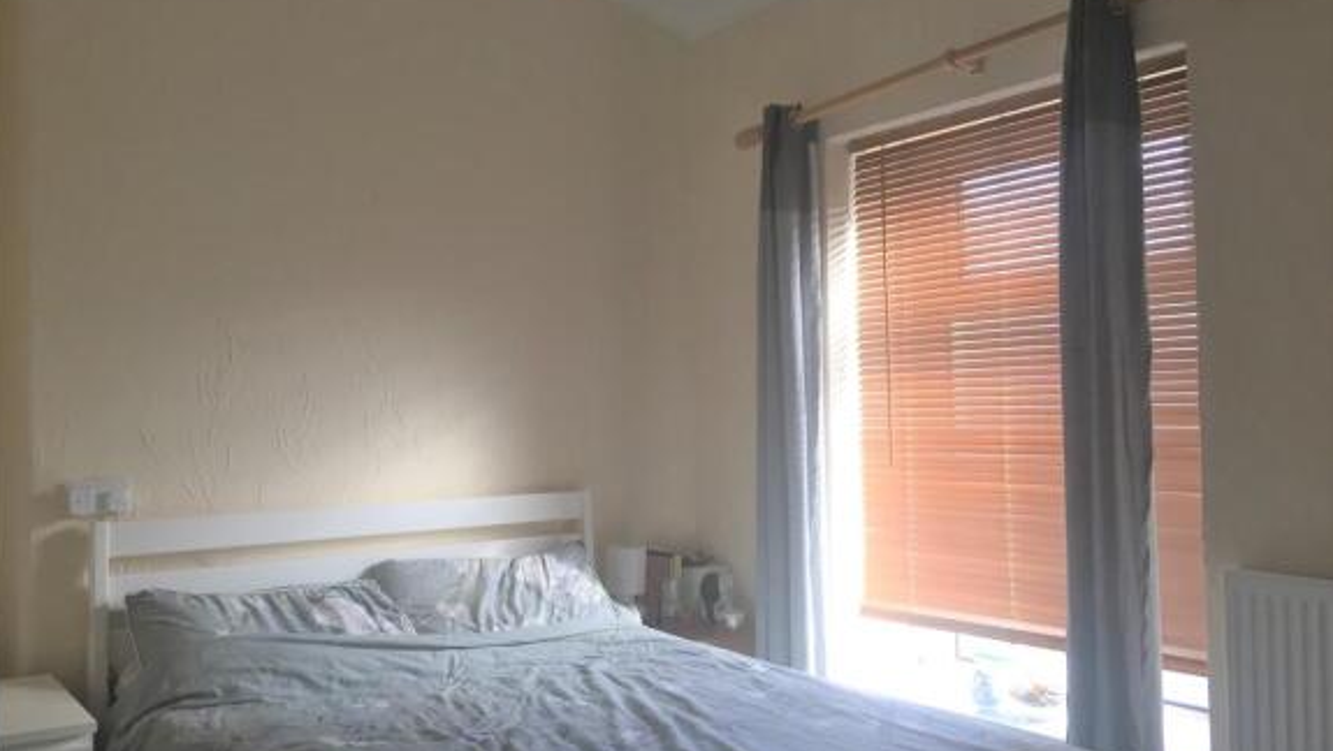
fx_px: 1132
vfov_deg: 36.7
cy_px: 360
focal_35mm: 32
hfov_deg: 61.0
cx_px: 666
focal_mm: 4.15
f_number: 2.2
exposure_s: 1/33
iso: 32
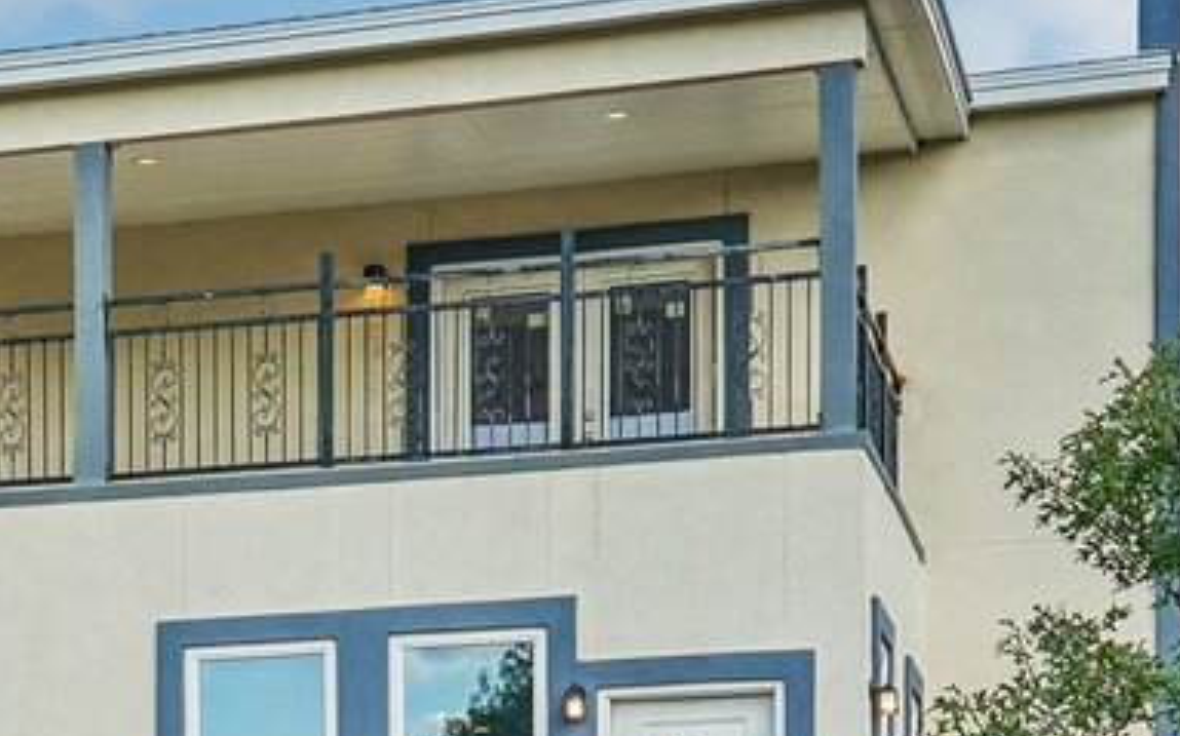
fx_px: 4018
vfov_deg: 10.1
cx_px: -444
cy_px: 1164
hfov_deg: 15.7
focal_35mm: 125
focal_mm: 29
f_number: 8
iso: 200
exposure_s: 1/100
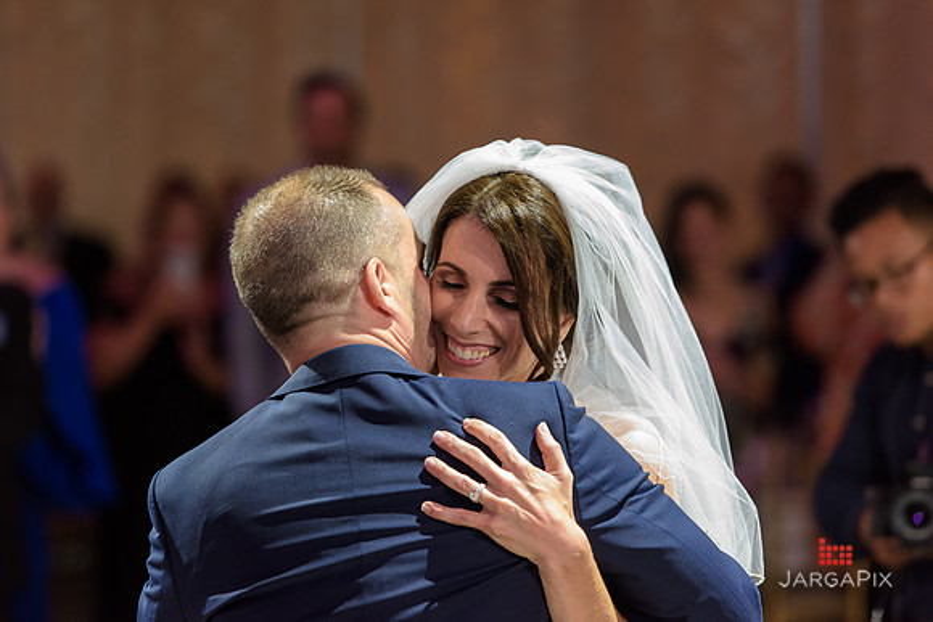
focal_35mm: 180
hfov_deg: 11.4
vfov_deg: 7.6
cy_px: 311
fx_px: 4666
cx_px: 466
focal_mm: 180
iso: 1600
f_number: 3.5
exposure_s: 1/125
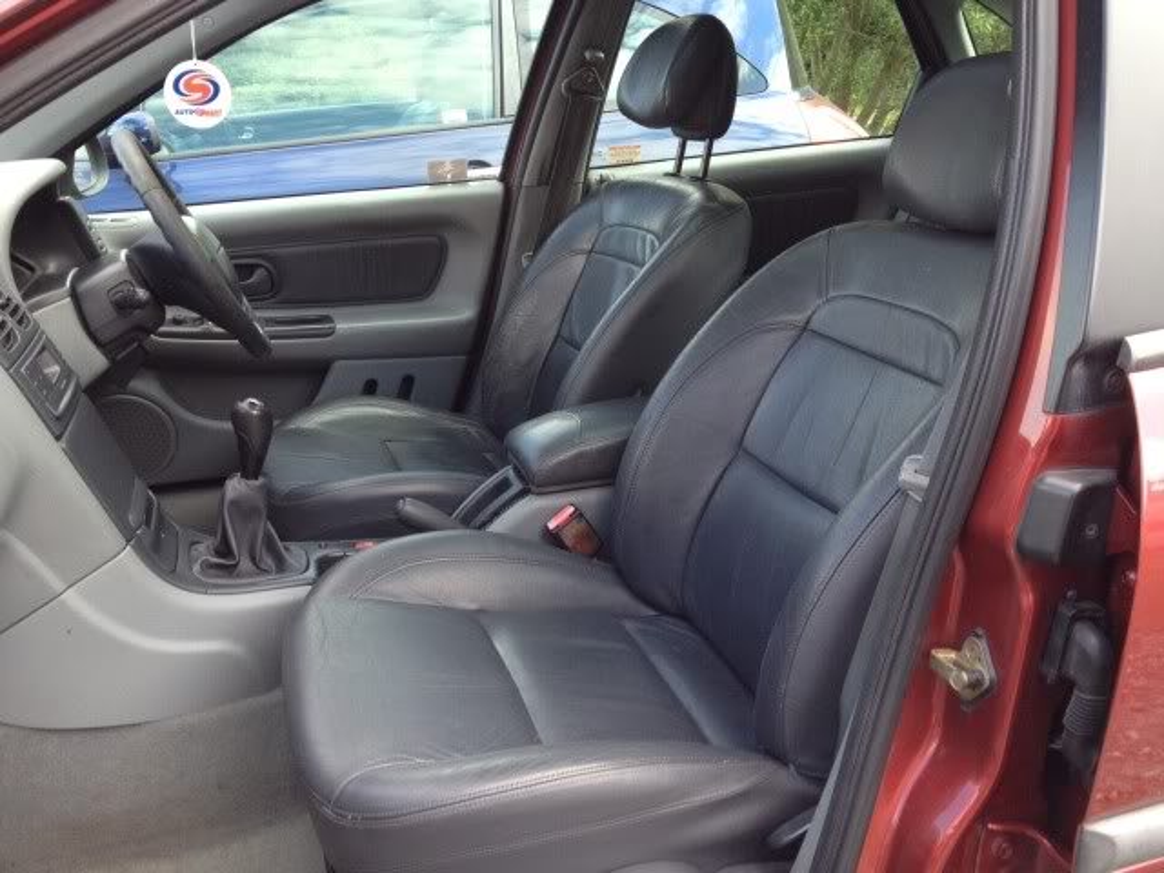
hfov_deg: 52.6
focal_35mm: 35
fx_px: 1177
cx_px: 582
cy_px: 436
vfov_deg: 40.7
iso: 80
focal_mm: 4.3
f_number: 2.4
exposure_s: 1/120
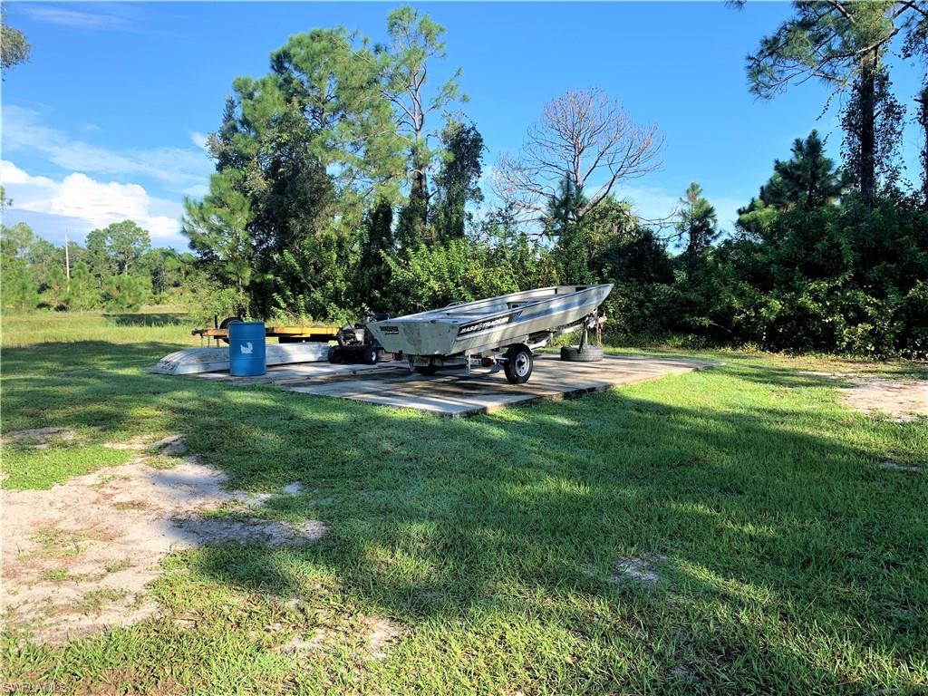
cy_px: 348
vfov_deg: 53.1
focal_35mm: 26
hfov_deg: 67.3
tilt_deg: -5.1
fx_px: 697
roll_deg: +0.4
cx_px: 464
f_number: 1.8
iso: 25
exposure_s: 1/972
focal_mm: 4.25
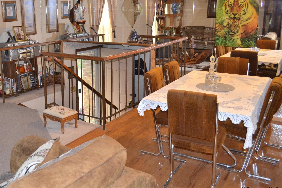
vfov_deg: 36.6
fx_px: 282
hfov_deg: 52.1
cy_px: 67
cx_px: 94
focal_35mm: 36
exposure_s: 1/60
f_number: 3.5
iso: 1000
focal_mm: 18
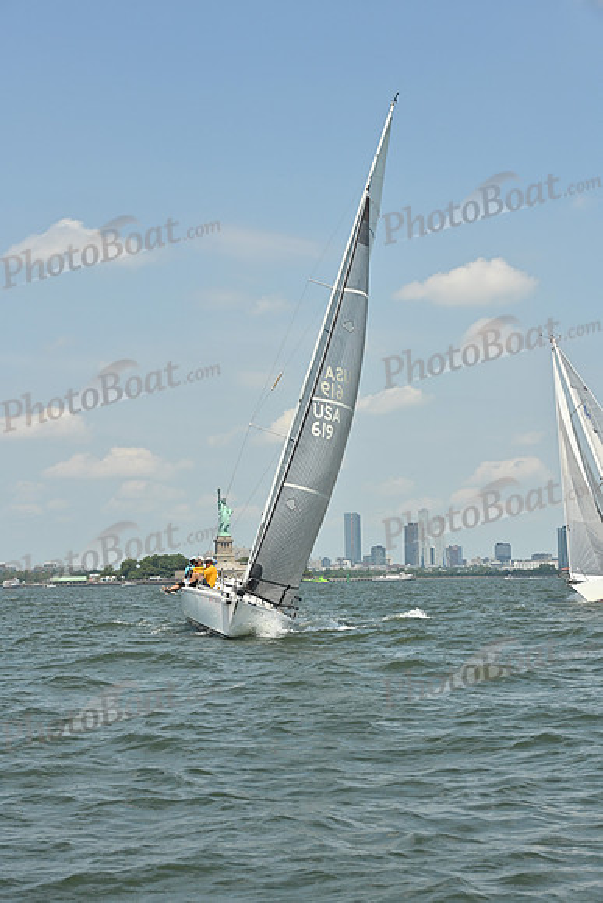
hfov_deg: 19.5
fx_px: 1758
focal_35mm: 70
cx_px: 302
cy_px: 452
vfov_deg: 28.8
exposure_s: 1/1250
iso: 320
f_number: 10
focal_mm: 70
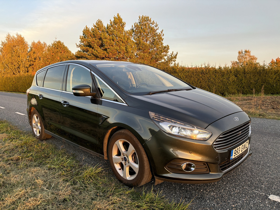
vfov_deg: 53.1
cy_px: 105
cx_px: 140
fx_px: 210
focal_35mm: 26
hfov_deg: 67.3
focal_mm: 5.96
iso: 32
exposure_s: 1/121
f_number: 1.6
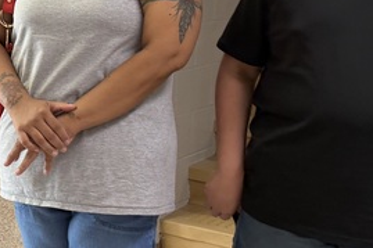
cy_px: 37
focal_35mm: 95
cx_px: -43
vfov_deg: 14.3
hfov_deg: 20.4
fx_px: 984
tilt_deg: -5.2
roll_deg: -3.6
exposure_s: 1/60
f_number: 1.78
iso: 100
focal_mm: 6.76
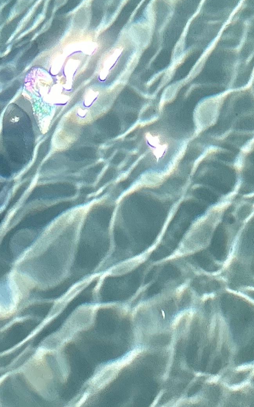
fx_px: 1186
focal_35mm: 107
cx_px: 216
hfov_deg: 12.2
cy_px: -300
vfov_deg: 16.6
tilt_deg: -49.1
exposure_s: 1/11364
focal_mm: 5.7
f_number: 1.5
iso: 50
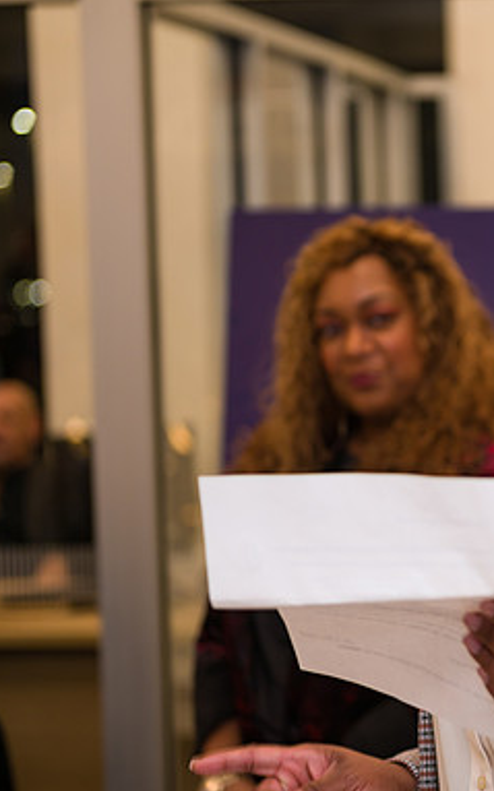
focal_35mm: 108
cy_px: 397
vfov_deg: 19.3
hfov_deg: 11.9
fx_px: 2329
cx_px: 577
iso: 400
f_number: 3.2
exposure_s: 1/200
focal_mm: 70
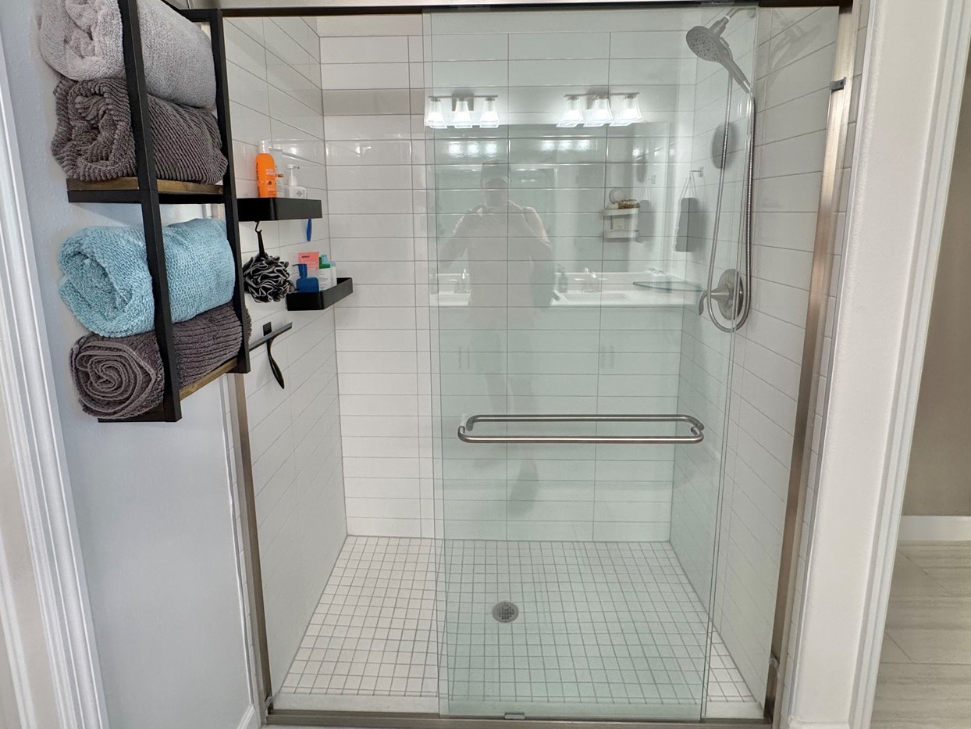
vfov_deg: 70.9
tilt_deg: -8.1
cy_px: 296
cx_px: 474
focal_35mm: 18
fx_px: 505
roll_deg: +0.5
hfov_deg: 87.7
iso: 250
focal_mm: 2.22
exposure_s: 1/120
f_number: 2.2
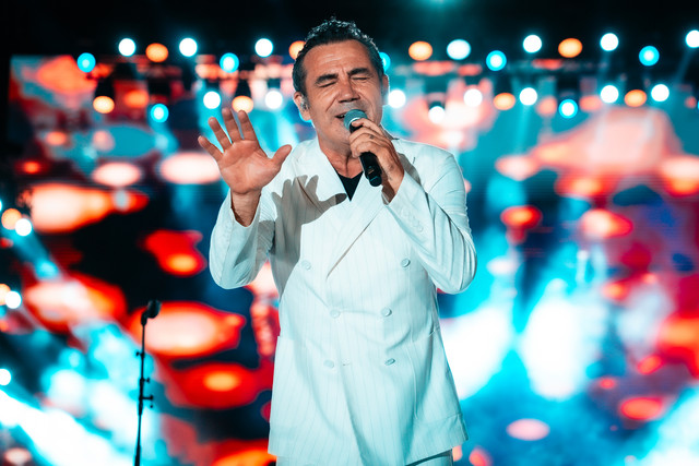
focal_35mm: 75
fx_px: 1457
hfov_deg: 27.0
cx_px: 362
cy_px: 217
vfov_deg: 18.2
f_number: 2.8
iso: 800
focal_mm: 70
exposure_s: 1/500
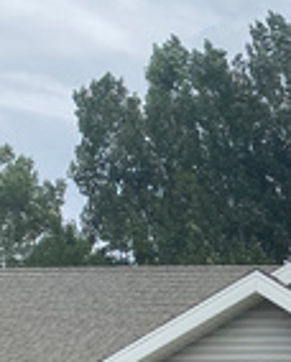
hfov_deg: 12.0
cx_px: 595
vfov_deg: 16.2
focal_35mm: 114
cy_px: 433
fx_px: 1225
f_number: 1.8
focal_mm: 4.25
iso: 32
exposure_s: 1/3125
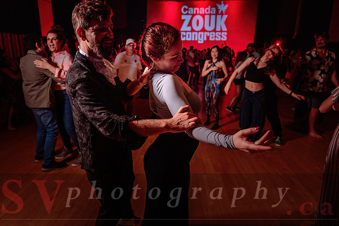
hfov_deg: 70.8
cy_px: 113
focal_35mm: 25
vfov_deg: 50.8
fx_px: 238
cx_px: 164
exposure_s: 1/160
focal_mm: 24
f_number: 3.2
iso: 1000
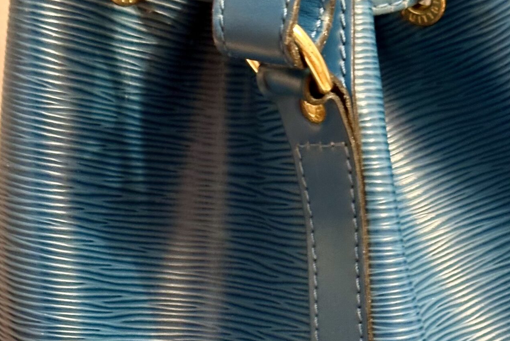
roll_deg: +1.2
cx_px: 308
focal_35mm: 101
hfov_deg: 20.2
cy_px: 391
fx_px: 1431
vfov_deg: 13.3
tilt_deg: -32.4
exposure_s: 1/33
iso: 250
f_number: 1.78
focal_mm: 6.86
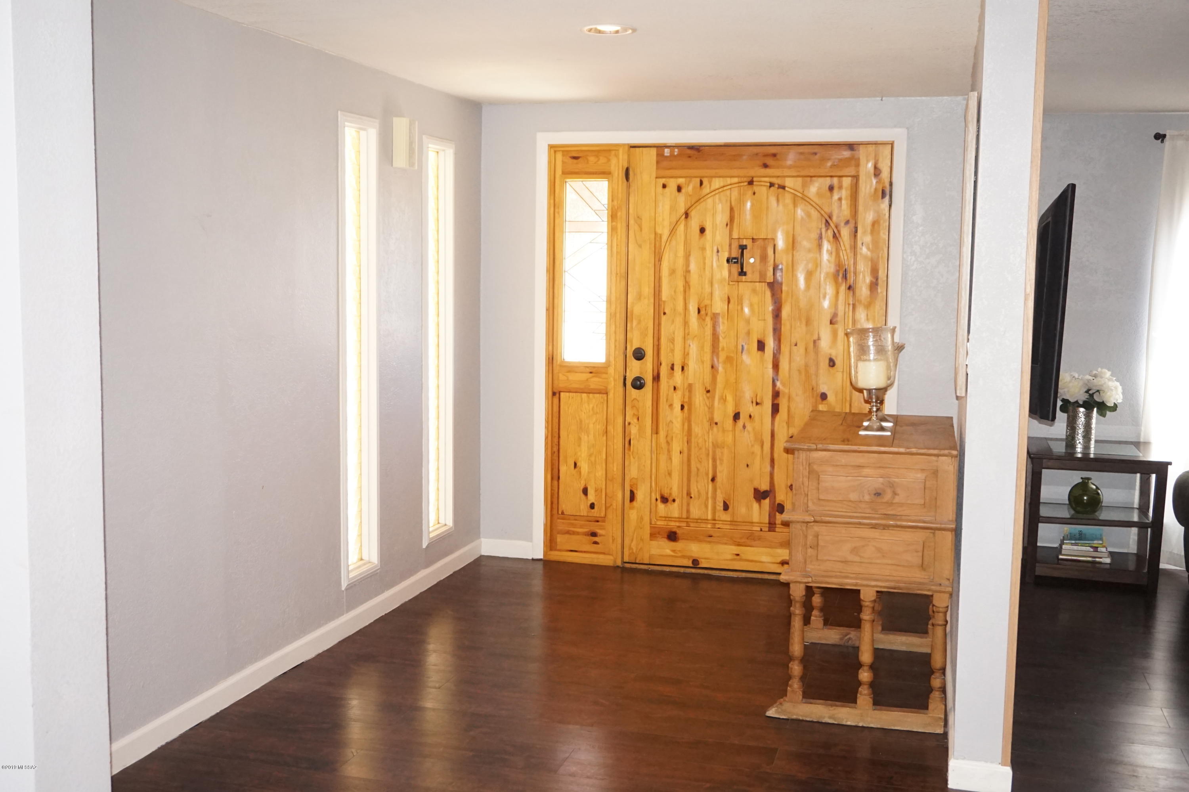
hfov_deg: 51.3
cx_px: 594
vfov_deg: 35.5
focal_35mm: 38
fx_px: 1238
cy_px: 396
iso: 2000
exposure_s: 1/160
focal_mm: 25
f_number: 4.5
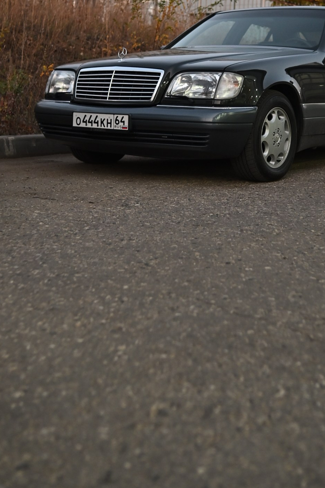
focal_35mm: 51
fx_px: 691
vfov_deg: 38.4
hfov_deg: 26.3
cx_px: 230
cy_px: 155
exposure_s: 1/100
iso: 1000
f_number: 1.8
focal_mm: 24
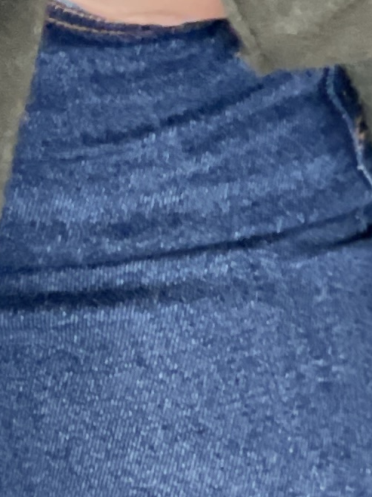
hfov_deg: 4.7
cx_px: -83
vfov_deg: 6.2
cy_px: -475
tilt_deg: -13.9
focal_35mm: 313
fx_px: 4488
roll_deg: +4.3
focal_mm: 6
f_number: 2
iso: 400
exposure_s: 1/40
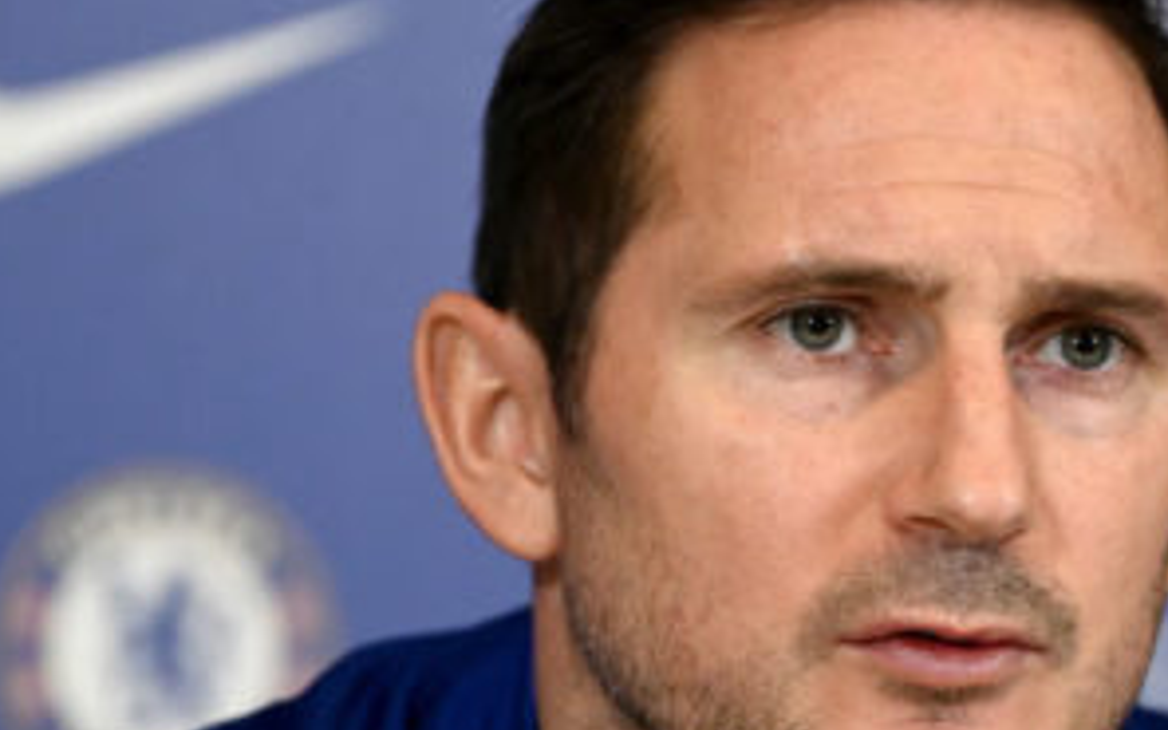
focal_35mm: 528
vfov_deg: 2.5
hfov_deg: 4.0
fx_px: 16807
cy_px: 655
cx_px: 872
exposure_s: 1/500
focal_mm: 200
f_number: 2.8
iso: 3200
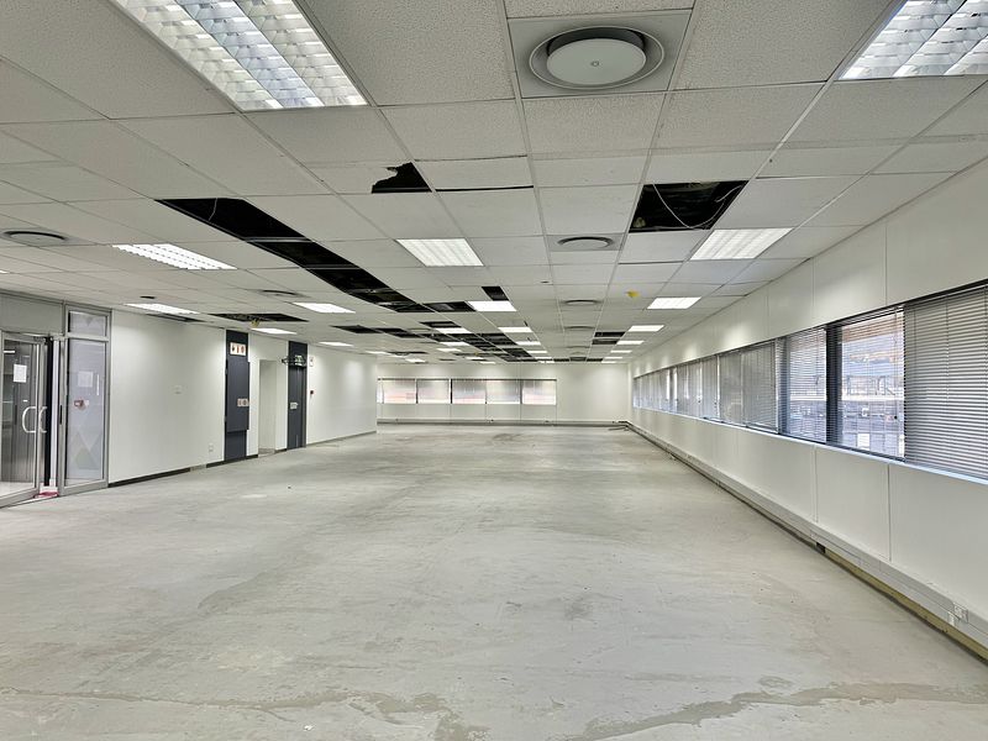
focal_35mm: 24
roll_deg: -0.7
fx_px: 685
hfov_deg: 71.6
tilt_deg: +2.1
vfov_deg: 56.8
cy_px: 370
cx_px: 494
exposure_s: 1/100
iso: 80
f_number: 1.78
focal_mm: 6.76
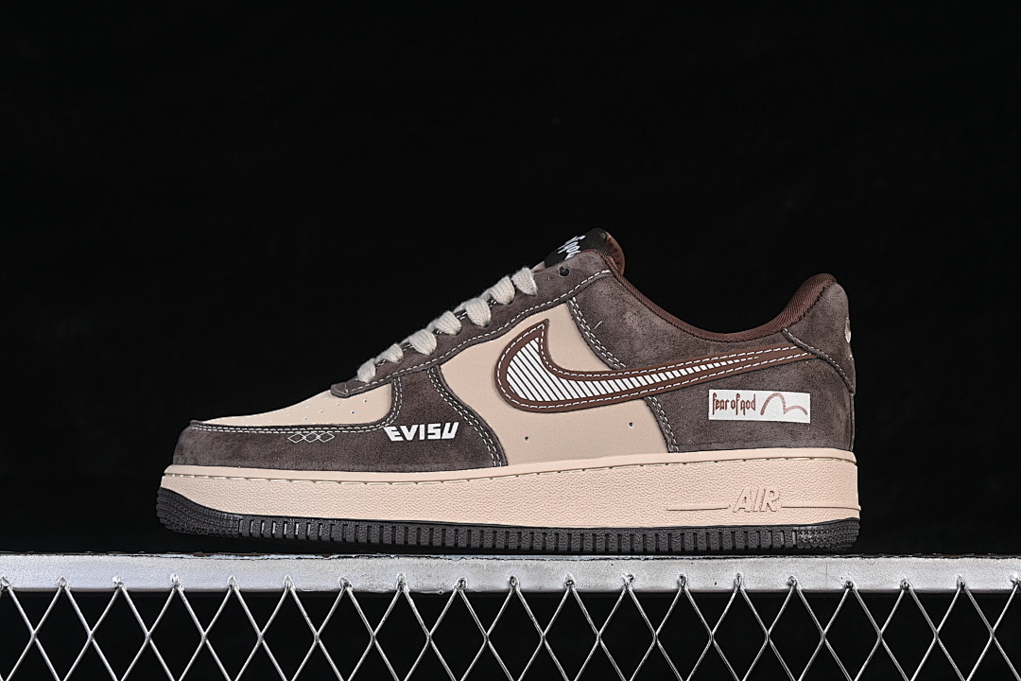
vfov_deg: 18.2
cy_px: 340
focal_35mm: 75
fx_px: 2127
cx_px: 510
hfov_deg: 27.0
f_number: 7.1
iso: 160
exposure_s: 1/80
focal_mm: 50
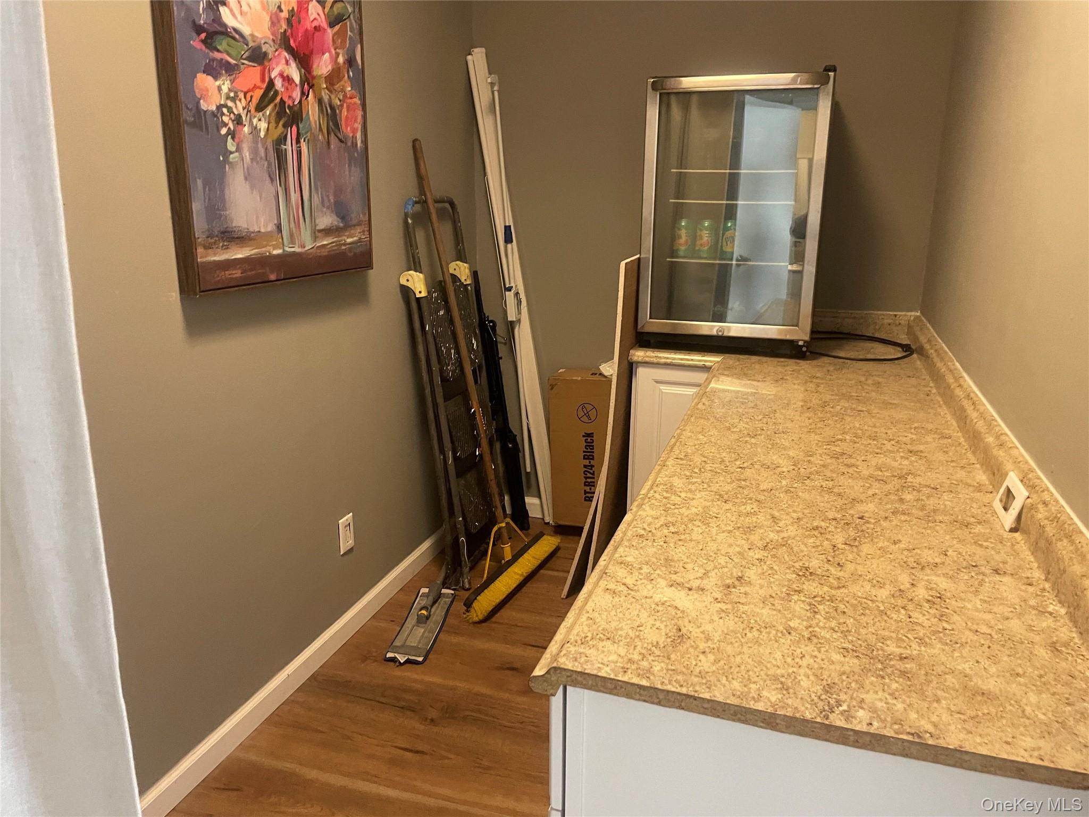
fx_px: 818
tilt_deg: -13.4
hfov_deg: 67.3
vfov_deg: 53.1
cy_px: 408
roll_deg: +1.6
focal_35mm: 26
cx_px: 544
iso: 320
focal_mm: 4.2
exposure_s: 1/60
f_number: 1.6
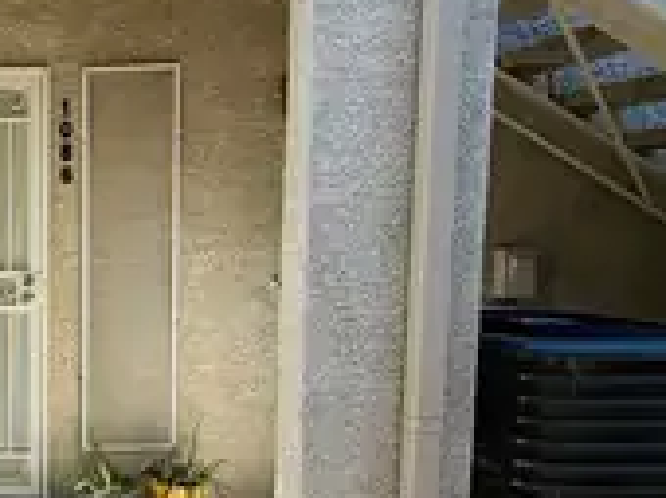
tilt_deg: -3.6
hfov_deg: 43.3
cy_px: 278
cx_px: -63
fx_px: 634
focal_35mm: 33
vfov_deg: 42.8
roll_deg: +0.7
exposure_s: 1/273
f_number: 2.2
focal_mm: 2.22
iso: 50
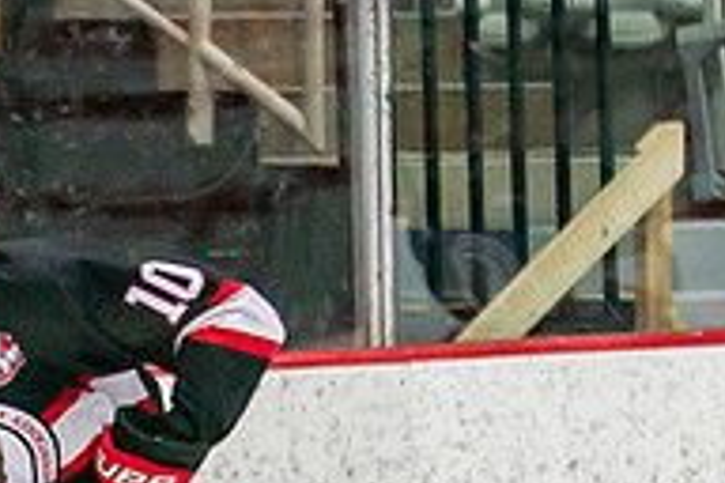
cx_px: -227
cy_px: 861
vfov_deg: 2.7
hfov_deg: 4.0
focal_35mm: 509
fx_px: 10250
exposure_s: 1/640
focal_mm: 70
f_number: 2.8
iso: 640
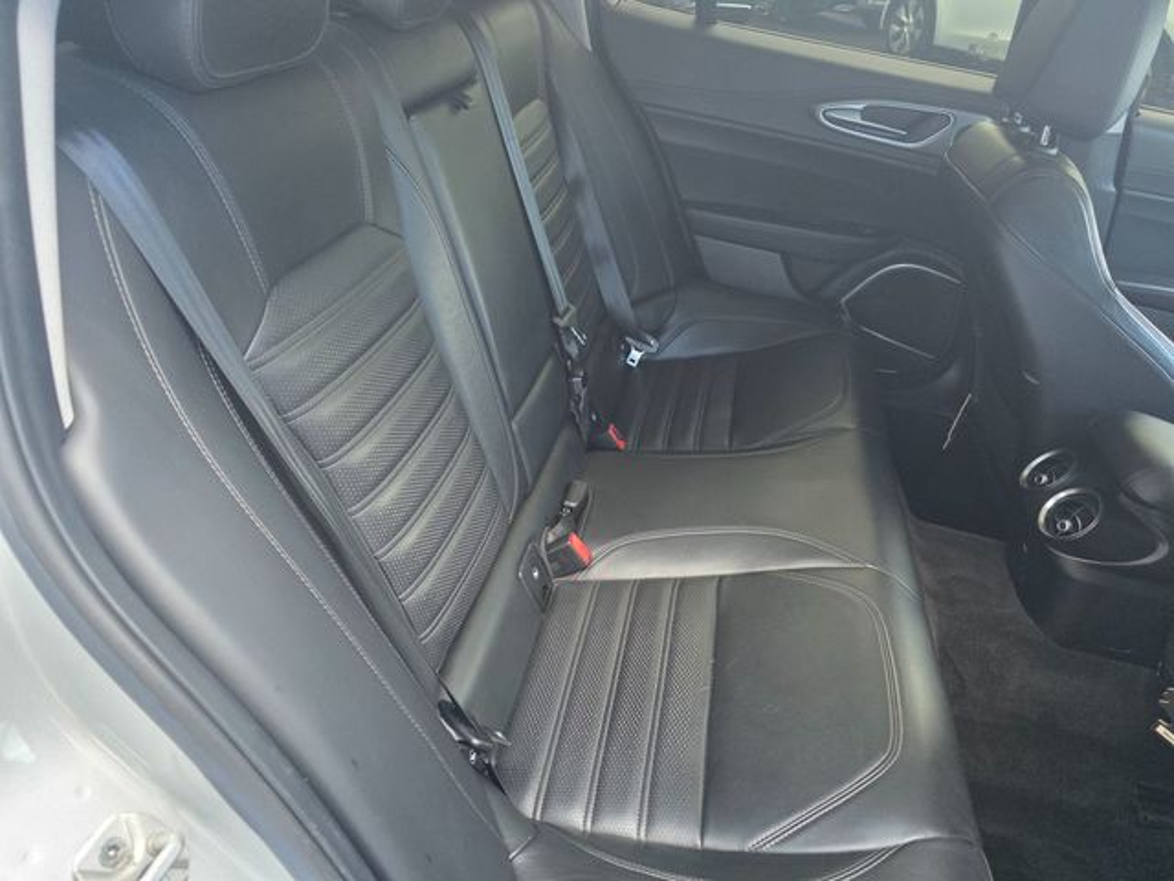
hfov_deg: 73.9
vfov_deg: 58.9
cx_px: 587
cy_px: 440
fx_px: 780
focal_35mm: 23
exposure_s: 1/120
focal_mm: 6.3
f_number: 1.7
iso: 320
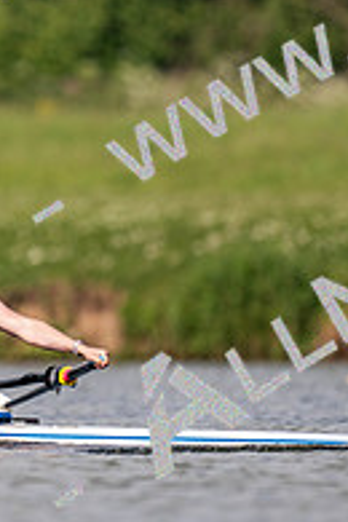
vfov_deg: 1.2
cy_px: 226
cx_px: -88
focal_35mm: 1782
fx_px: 25837
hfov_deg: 0.8
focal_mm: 600
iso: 250
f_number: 4
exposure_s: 1/2500
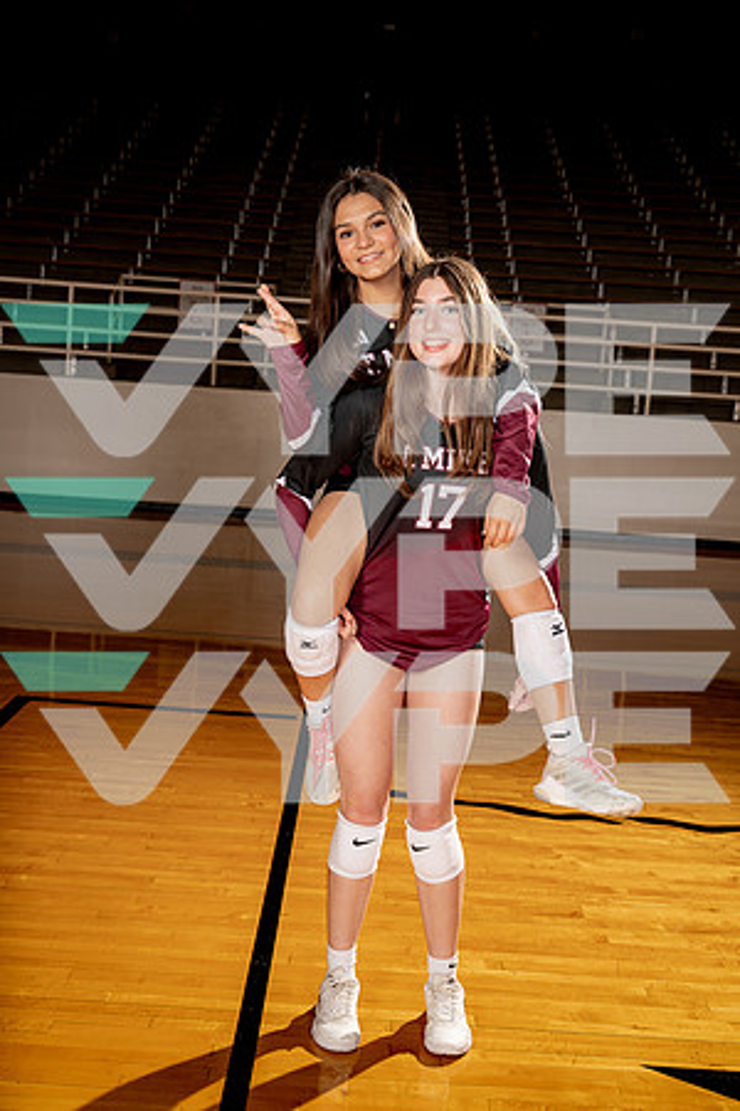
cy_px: 556
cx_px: 370
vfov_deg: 43.6
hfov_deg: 29.9
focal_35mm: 45
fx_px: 1387
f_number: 5.6
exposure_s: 1/250
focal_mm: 45
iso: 100
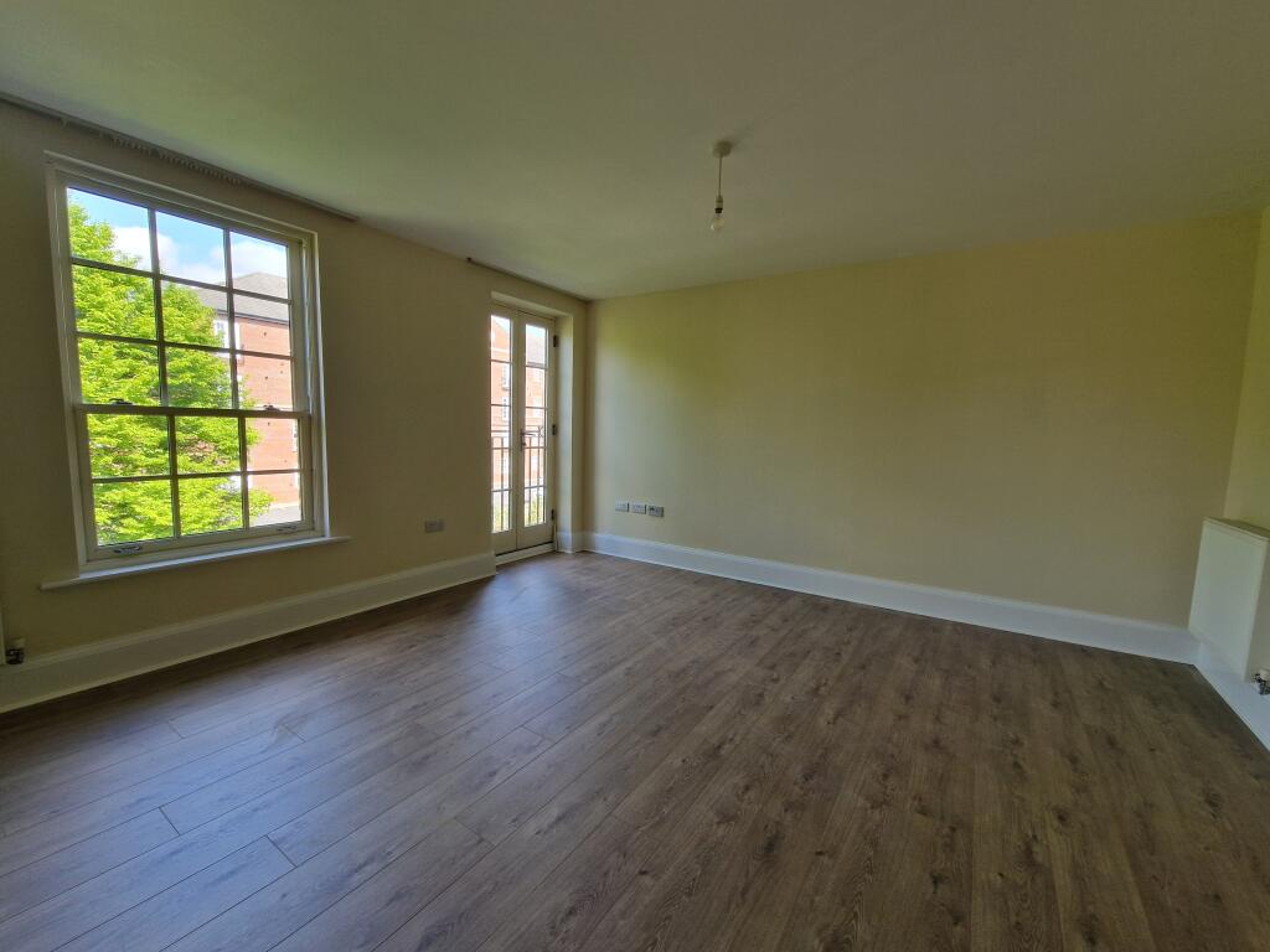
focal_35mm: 13
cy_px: 476
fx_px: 477
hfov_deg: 106.2
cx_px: 635
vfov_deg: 89.9
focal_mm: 2.2
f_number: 2.2
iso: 64
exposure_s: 1/100
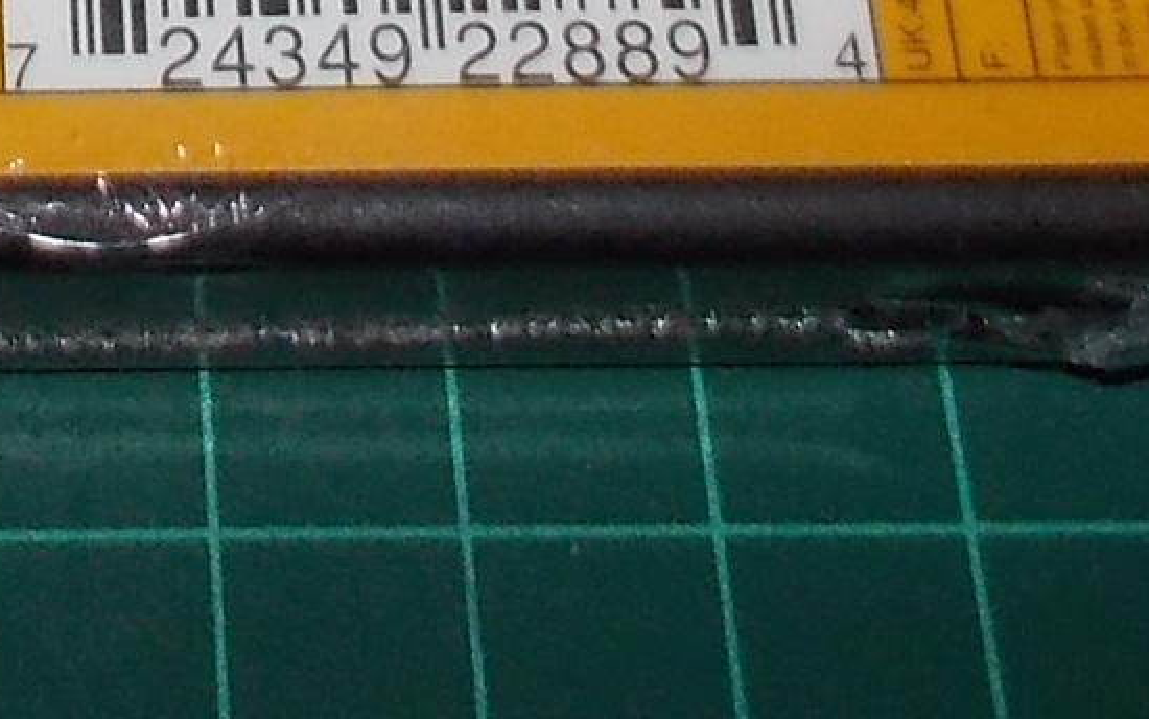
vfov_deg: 9.3
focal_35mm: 127
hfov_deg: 15.9
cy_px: -978
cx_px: -165
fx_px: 3978
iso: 200
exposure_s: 1/30
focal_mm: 4.1
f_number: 3.3
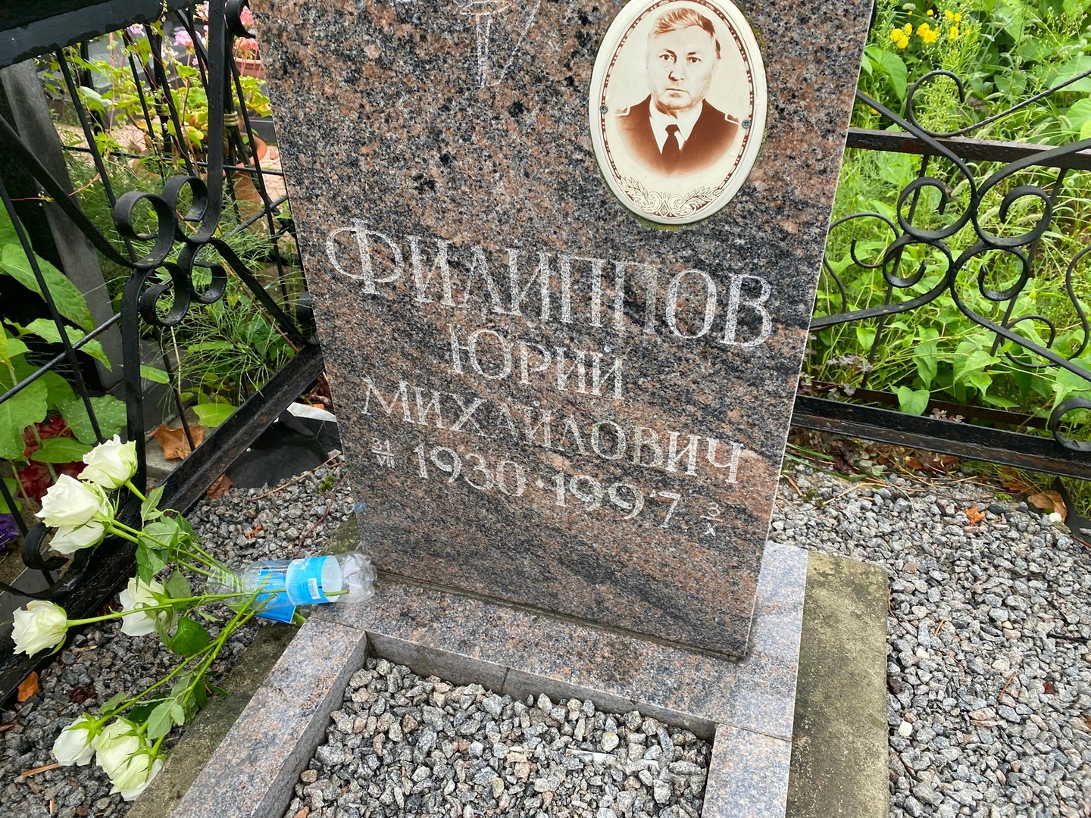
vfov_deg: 53.1
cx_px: 546
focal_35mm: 26
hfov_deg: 67.3
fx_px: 819
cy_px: 409
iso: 50
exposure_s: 1/122
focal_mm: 4.25
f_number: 1.8
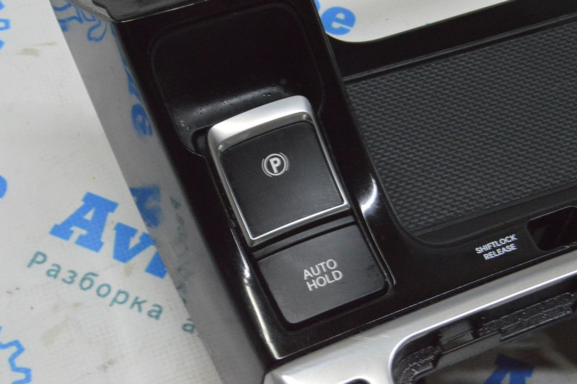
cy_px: 192
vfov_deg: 17.5
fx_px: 1249
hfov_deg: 26.0
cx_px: 288
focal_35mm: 78
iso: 6400
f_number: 20
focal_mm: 52
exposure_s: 1/20
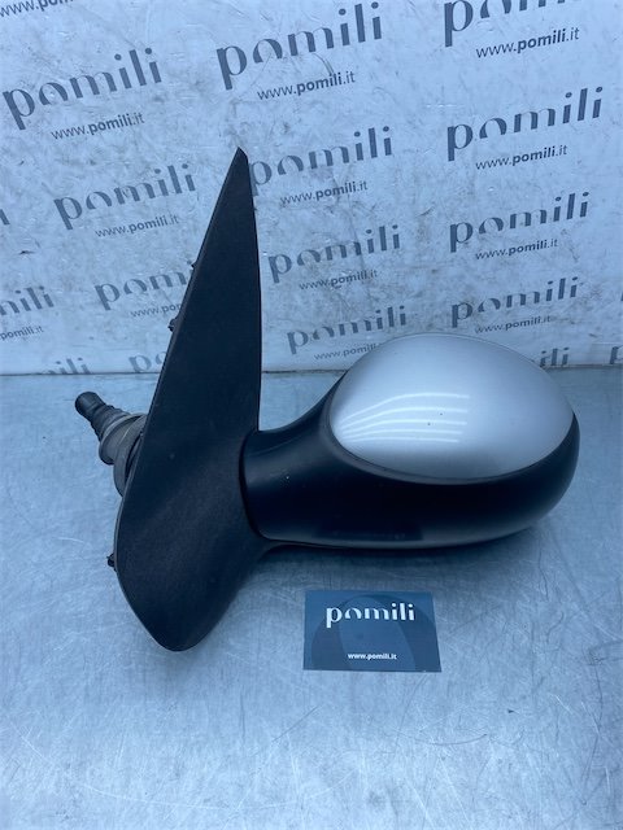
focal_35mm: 26
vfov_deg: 67.3
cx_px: 312
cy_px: 415
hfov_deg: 53.1
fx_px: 624
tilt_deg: -44.8
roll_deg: -1.3
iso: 32
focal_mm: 4.25
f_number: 1.8
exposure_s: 1/810
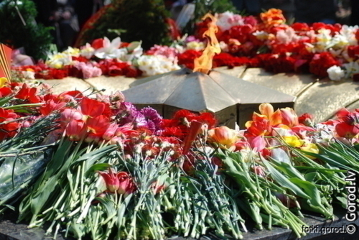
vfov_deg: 13.1
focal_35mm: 105
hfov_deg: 19.4
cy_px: 120
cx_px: 180
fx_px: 1048
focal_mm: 70
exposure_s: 1/1500
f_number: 4.8
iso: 320
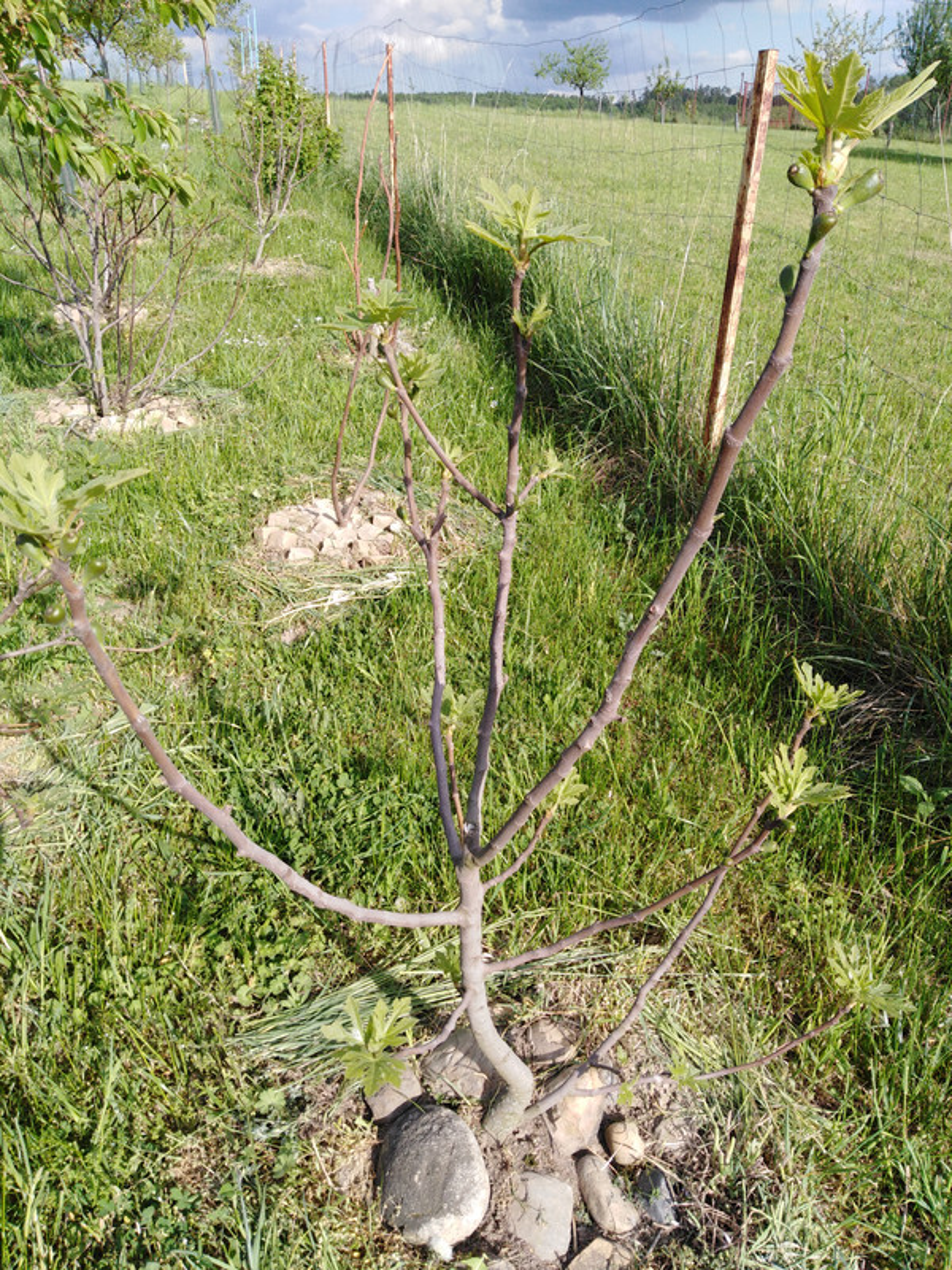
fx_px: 953
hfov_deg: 53.1
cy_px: 635
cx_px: 476
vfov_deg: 67.3
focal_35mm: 26
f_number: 2.2
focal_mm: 3.46
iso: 100
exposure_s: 1/740
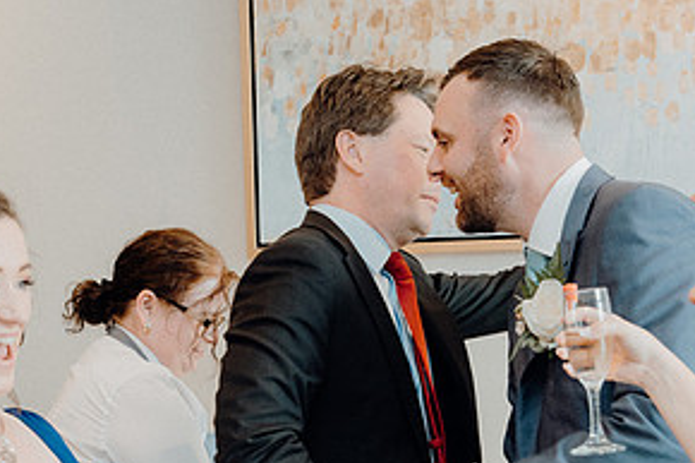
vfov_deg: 13.5
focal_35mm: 100
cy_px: 443
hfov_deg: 20.4
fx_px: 1929
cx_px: 355
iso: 2500
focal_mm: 50
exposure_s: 1/200
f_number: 3.5
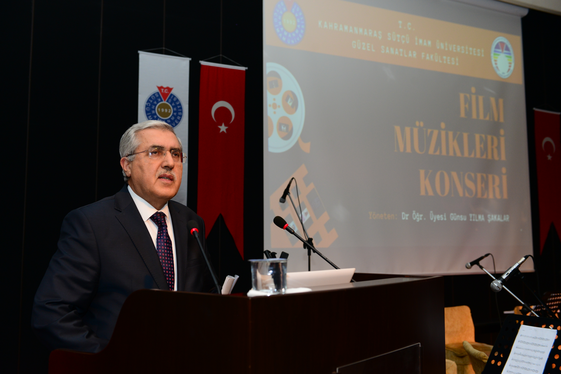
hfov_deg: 50.7
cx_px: 280
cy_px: 187
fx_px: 592
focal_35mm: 38
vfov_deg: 35.1
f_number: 4.5
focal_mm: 38
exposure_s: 1/160
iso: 1000
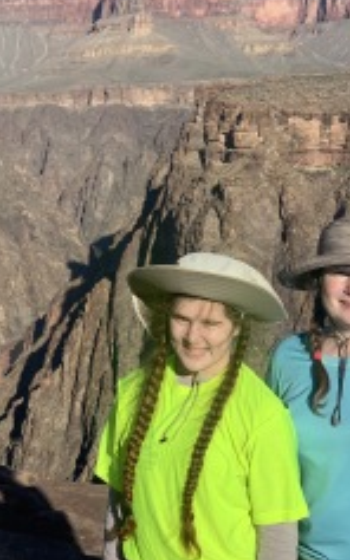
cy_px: 286
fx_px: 1298
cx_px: 83
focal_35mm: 85
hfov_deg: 15.3
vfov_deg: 24.4
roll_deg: +0.8
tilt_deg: -7.8
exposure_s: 1/1996
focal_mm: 6
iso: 16
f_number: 2.4
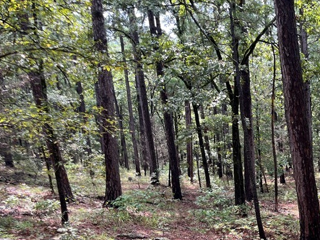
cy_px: 191
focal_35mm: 52
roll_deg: +2.3
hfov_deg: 33.9
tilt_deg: -12.8
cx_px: 314
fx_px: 481
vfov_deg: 27.5
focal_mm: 5.1
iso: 32
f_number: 1.6
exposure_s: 1/144
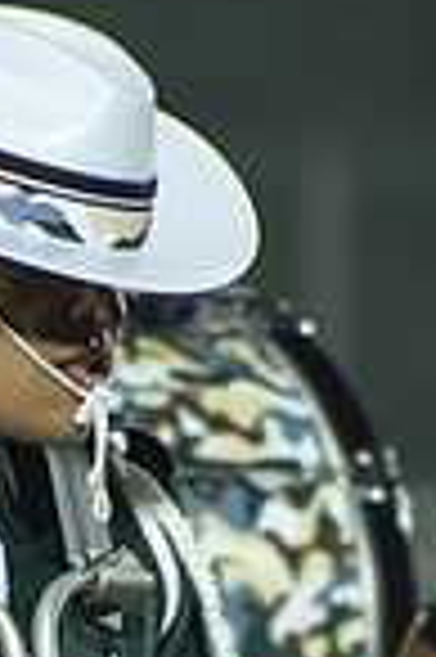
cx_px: 68
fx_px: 27914
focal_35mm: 1533
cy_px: 768
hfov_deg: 0.9
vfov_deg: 1.3
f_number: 5.6
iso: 4000
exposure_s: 1/160
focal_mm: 300
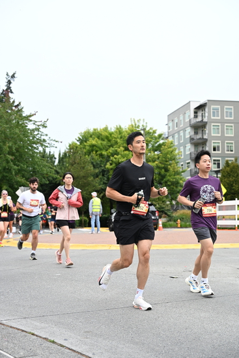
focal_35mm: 52
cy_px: 179
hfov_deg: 26.0
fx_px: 517
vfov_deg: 38.2
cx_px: 120
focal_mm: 52
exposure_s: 1/800
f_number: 4
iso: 1600
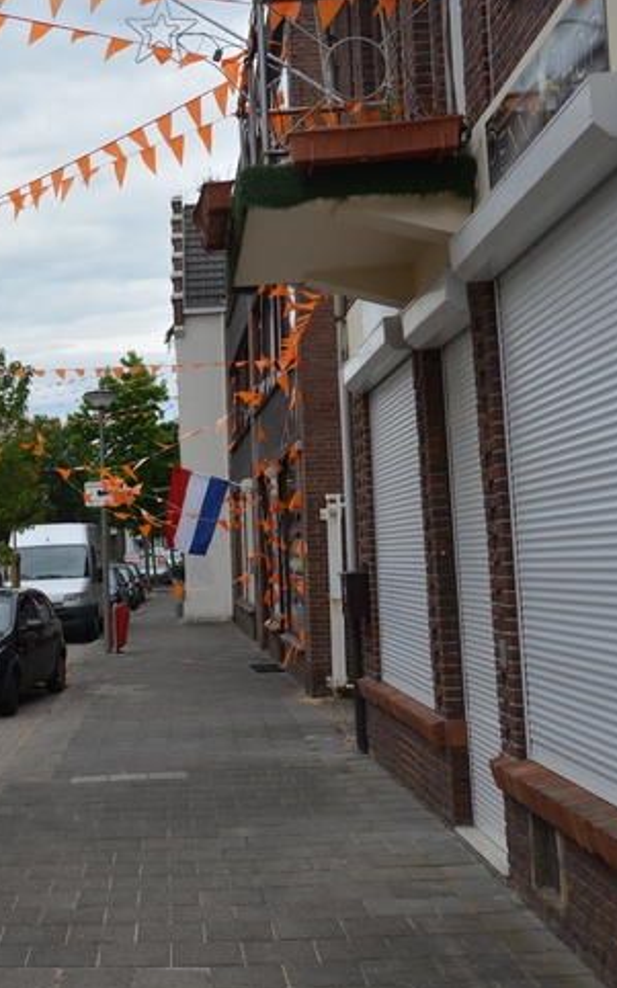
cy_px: 472
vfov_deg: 40.3
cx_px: 45
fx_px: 1346
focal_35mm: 50
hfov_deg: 24.9
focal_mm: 31
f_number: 8
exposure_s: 1/250
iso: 200
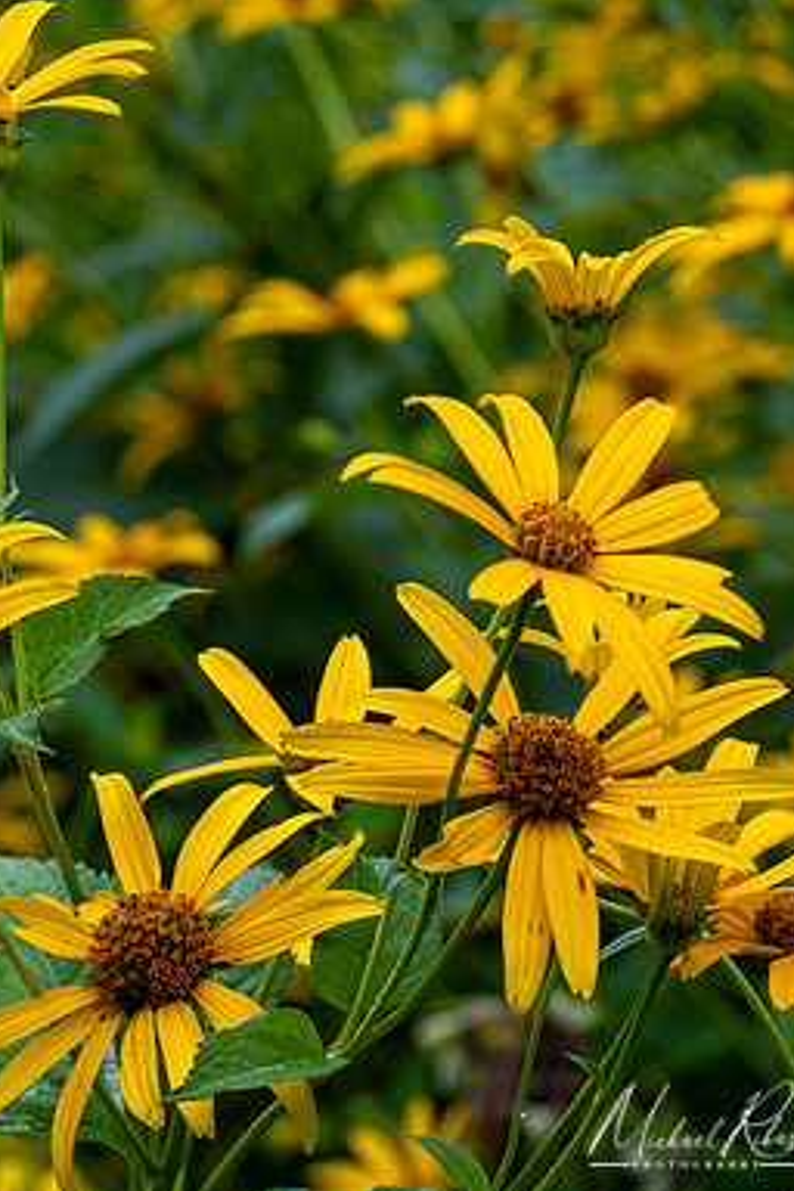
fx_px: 11247
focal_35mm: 340
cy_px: 597
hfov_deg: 4.0
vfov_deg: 6.1
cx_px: -68
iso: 100
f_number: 11
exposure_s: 1/13
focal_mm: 150
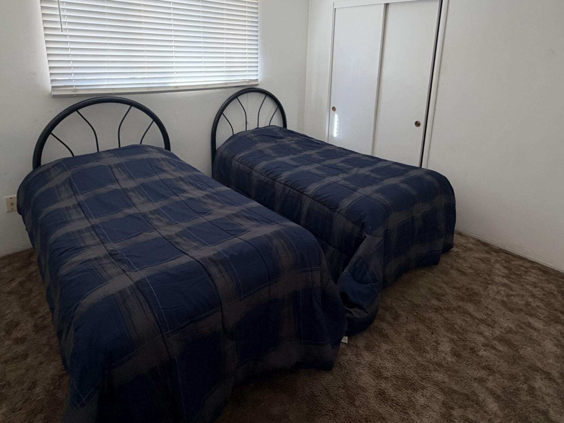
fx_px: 342
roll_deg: -1.2
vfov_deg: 61.3
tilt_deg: -12.0
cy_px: 128
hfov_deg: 79.0
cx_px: 293
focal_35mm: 21
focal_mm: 2.22
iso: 200
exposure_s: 1/120
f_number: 2.2
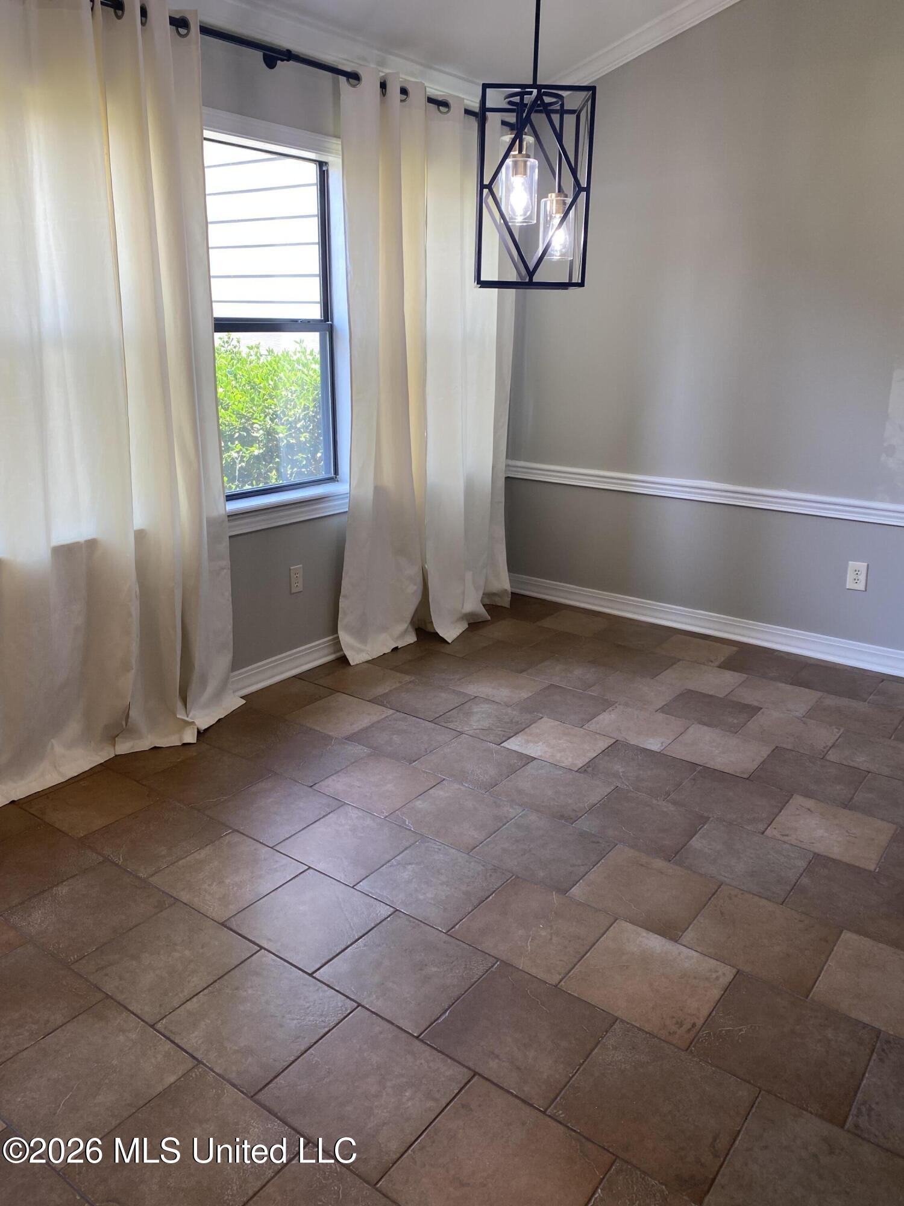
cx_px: 452
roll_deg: -2.0
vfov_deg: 67.3
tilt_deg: -15.9
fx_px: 905
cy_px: 603
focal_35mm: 26
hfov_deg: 53.1
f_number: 1.8
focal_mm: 4.25
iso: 80
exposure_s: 1/120
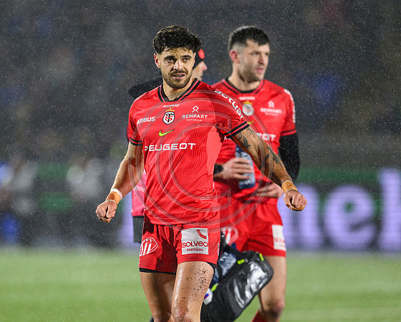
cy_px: 185
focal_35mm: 597
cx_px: 180
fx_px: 7102
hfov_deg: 3.2
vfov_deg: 2.6
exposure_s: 1/1600
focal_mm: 400
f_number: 3.2
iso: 4000
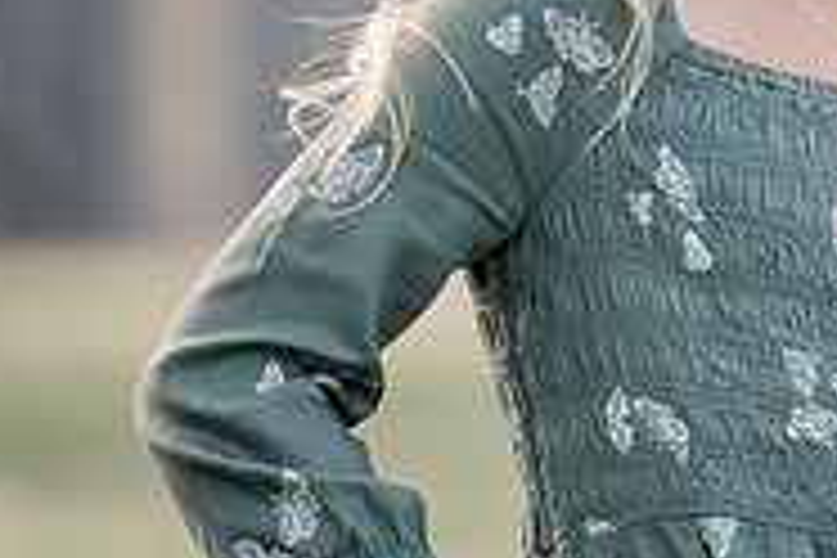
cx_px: 1130
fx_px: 14507
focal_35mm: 624
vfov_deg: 2.2
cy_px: -115
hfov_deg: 3.3
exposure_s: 1/800
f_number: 3.2
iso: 400
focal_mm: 200
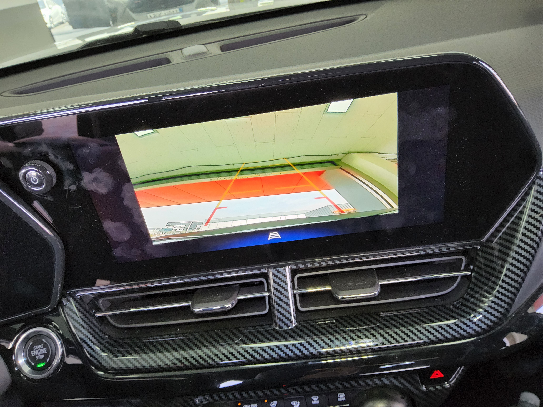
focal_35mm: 25
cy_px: 204
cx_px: 272
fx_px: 392
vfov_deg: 54.9
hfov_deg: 69.4
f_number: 2
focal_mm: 3.08
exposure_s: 1/120
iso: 250
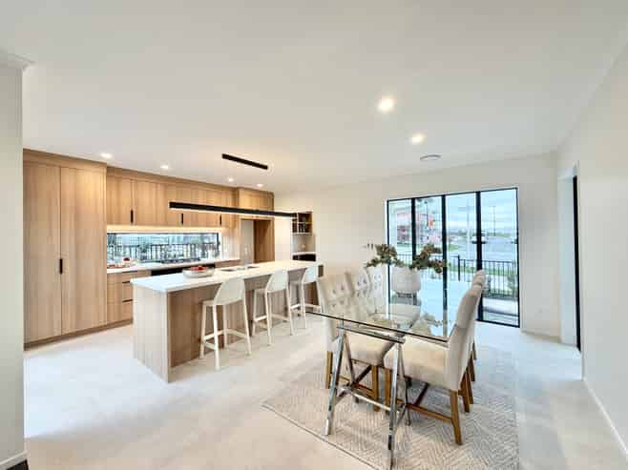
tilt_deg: +0.2
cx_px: 314
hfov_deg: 102.1
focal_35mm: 14
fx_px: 254
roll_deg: +0.8
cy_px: 235
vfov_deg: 85.6
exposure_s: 1/100
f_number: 2.2
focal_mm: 2.22
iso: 100
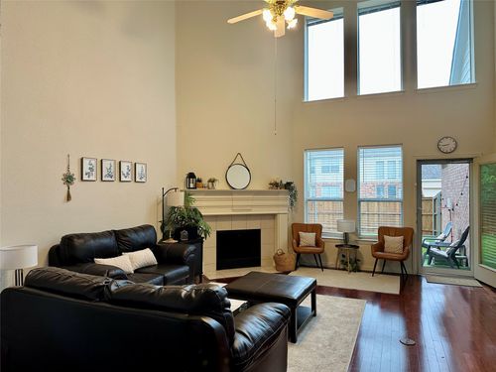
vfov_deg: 56.8
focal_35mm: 24
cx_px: 248
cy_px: 186
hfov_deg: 71.6
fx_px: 344
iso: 160
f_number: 1.78
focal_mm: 6.86
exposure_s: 1/120
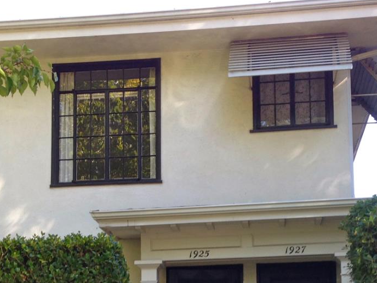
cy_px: 296
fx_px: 784
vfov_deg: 19.7
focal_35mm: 72
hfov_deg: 27.0
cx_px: 189
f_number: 2.4
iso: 50
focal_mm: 4.13
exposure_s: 1/120
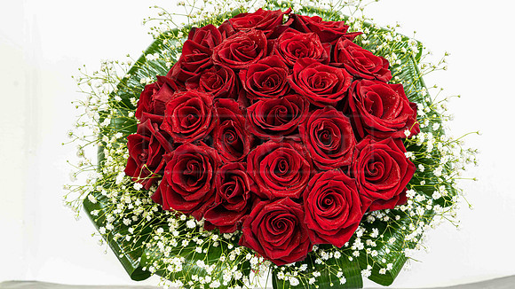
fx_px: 1314
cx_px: 278
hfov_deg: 22.2
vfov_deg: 12.6
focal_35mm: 96
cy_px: 157
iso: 160
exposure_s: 1.3
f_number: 8
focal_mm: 85
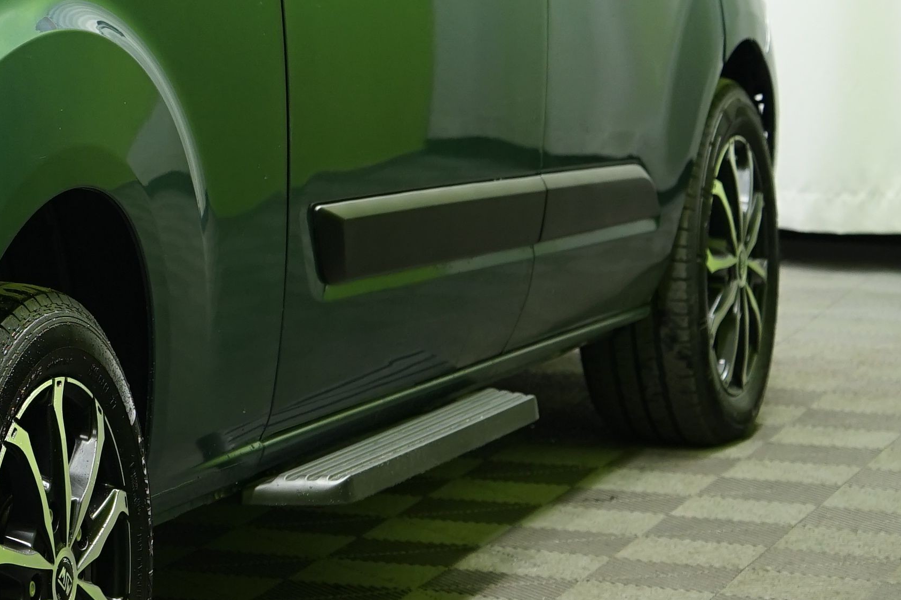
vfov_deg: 8.2
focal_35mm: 167
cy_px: -85
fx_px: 4179
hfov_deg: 11.8
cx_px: -417
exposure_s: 1/20
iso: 500
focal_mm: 47
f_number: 4
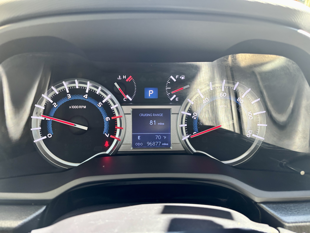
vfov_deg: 53.1
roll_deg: -1.2
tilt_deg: -23.2
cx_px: 155
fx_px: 233
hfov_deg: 67.3
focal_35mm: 26
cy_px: 116
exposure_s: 1/111
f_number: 1.6
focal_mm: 5.96
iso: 125
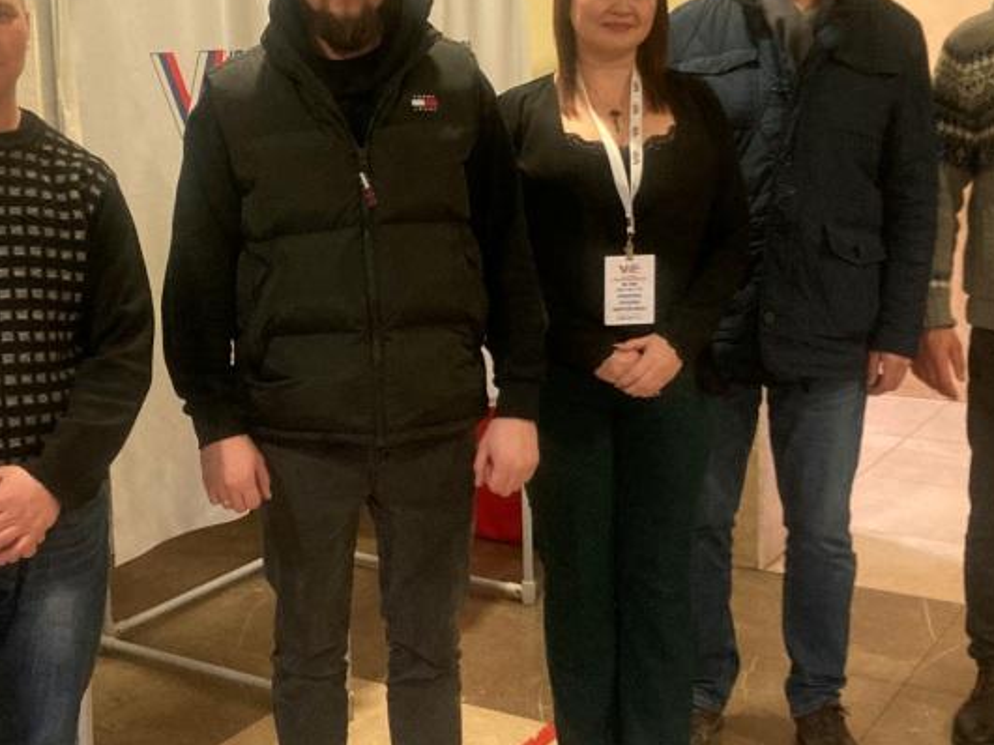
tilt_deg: -9.8
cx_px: 389
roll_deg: +1.2
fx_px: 1550
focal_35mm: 54
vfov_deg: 27.0
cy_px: 329
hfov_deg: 35.4
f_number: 1.8
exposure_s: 1/52
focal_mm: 3.99
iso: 320
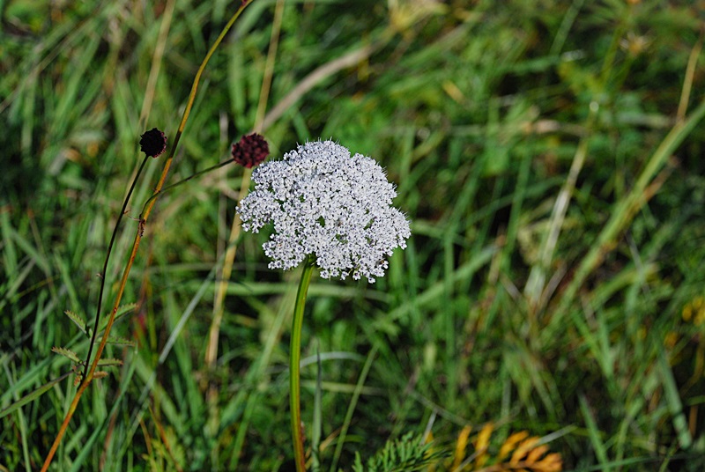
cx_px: 352
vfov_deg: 14.8
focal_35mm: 93
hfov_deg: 21.9
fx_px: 1824
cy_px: 236
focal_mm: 62
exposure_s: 1/2000
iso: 400
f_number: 5.6
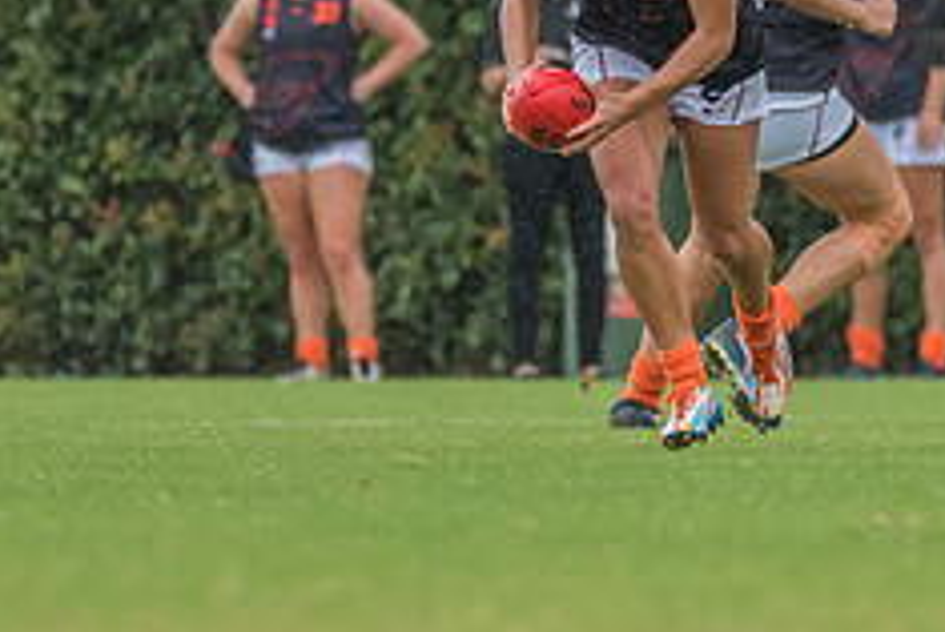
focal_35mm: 1169
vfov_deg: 1.2
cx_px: 580
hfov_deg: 1.8
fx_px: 30704
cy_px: 196
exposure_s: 1/1250
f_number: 6
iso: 1400
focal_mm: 380
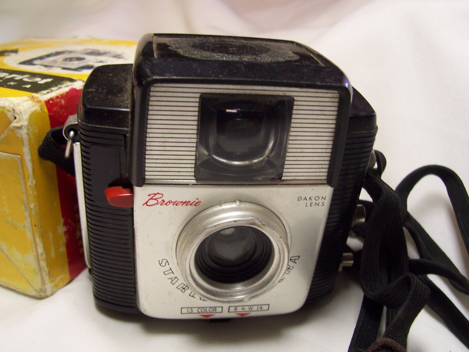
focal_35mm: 37
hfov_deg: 50.1
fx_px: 501
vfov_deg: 38.7
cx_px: 234
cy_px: 176
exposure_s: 1/30
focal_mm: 5.6
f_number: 2.8
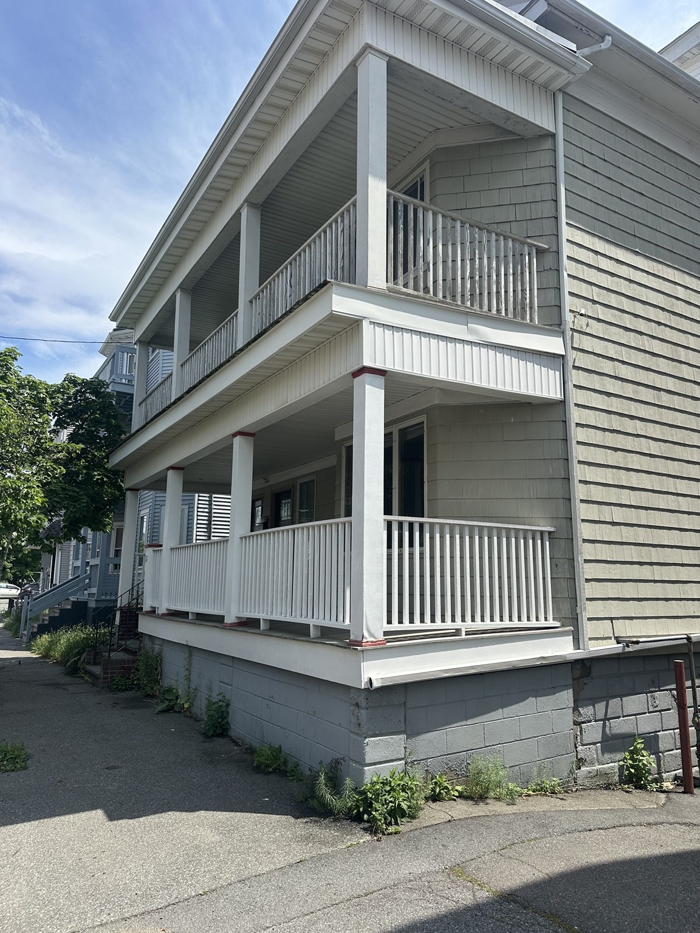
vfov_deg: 71.6
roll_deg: -1.9
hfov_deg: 56.8
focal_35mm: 24
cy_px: 466
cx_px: 350
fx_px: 647
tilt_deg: +9.7
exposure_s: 1/4762
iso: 80
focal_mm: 6.86
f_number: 1.78
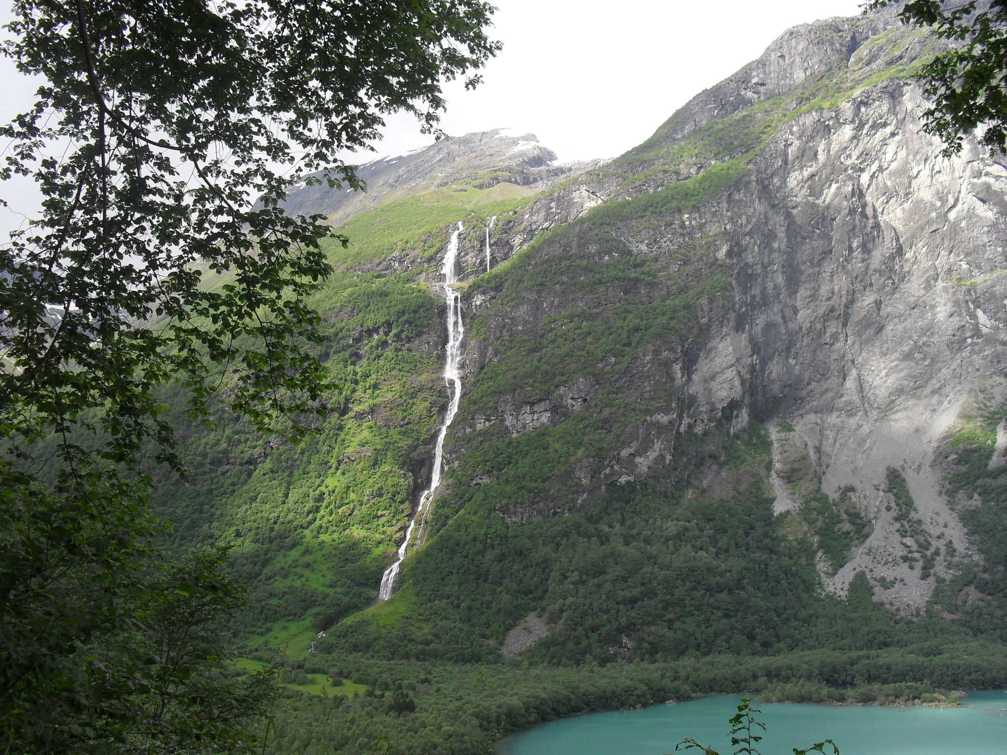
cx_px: 504
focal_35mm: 35
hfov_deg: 52.6
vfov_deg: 40.7
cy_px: 378
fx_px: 1018
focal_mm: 6.3
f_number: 3.2
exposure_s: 1/500
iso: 100
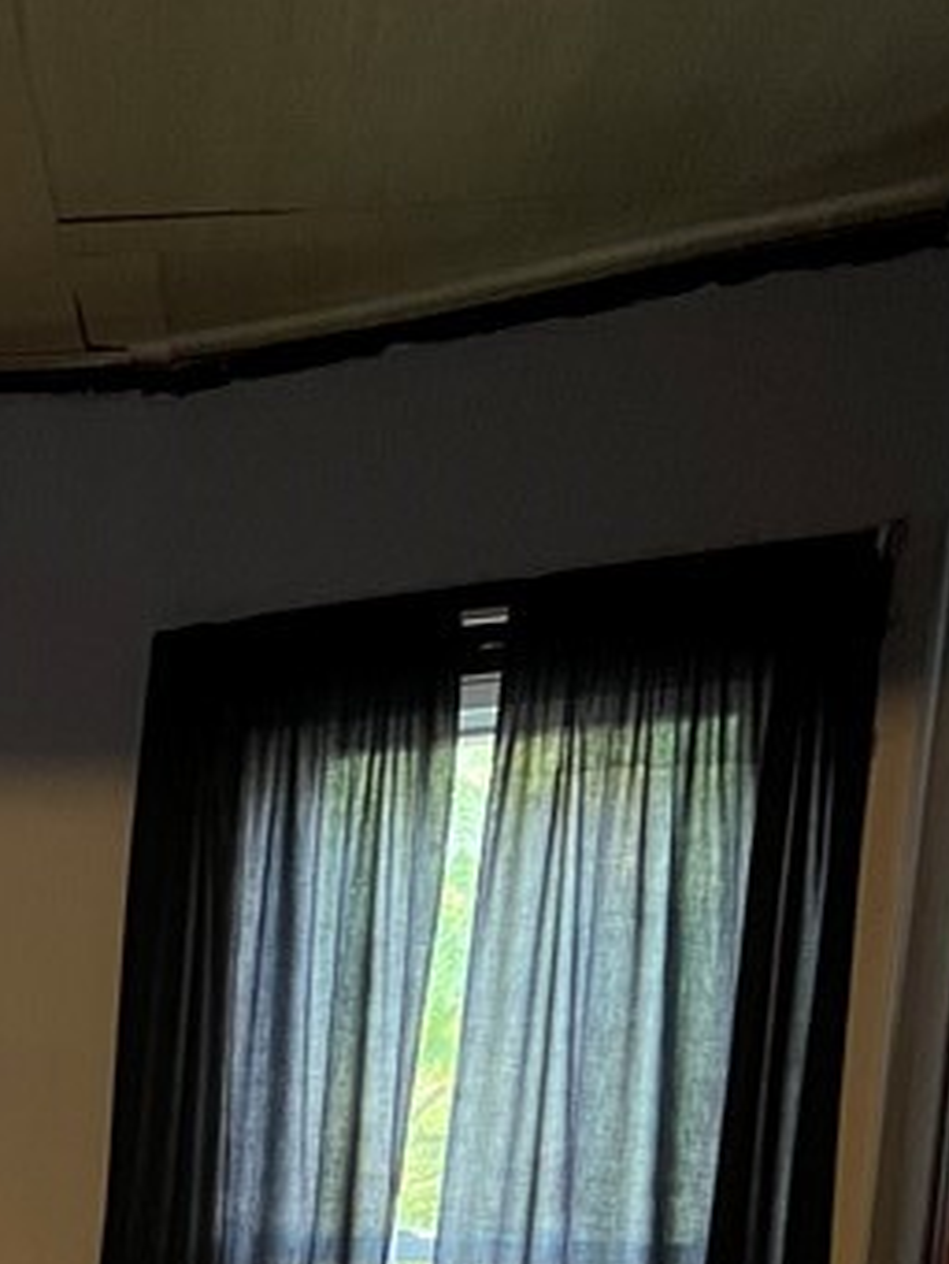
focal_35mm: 78
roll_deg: -0.1
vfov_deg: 22.1
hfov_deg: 17.3
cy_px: 1705
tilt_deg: -8.2
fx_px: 2849
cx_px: -423
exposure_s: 1/40
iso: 640
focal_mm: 5.7
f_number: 1.5
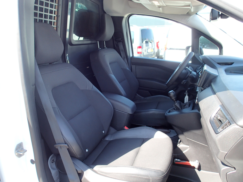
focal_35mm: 25
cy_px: 91
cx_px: 122
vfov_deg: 54.9
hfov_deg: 69.4
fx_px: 175
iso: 100
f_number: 2.8
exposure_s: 1/100
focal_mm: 4.5
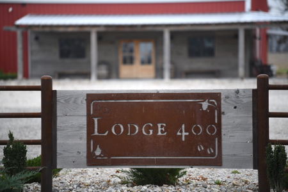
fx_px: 1600
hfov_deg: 10.3
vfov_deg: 6.9
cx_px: 144
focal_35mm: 200
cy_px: 96
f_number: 2.8
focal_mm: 200
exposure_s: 1/2500
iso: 400
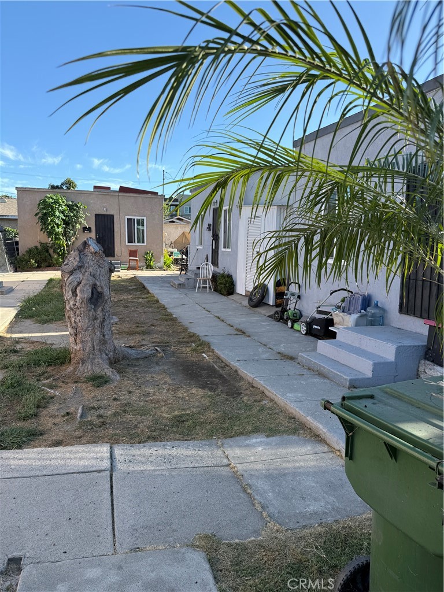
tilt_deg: -6.6
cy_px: 296
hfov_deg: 56.8
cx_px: 222
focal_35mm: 24
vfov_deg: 71.6
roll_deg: -2.1
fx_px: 410
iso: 80
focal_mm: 6.76
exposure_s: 1/1770
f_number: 1.78
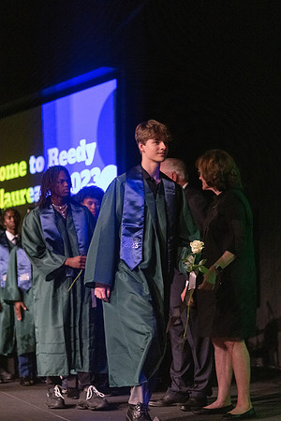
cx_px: 140
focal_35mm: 71
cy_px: 210
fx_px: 831
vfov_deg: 28.5
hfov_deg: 19.2
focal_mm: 71
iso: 16000
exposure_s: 1/1000
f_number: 2.8
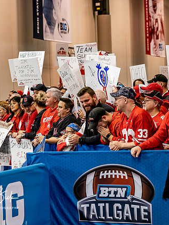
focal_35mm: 140
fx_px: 912
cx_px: 96
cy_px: 112
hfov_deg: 10.6
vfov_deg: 14.1
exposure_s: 1/800
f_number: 2.8
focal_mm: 52
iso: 2500
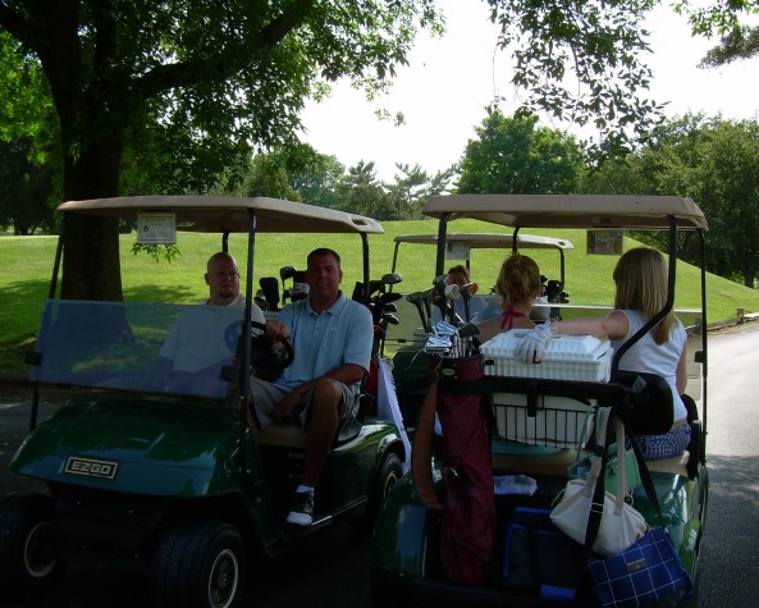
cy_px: 305
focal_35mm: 40
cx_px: 392
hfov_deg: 45.8
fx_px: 899
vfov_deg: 37.4
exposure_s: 1/229
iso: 50
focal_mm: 6.3
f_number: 4.6
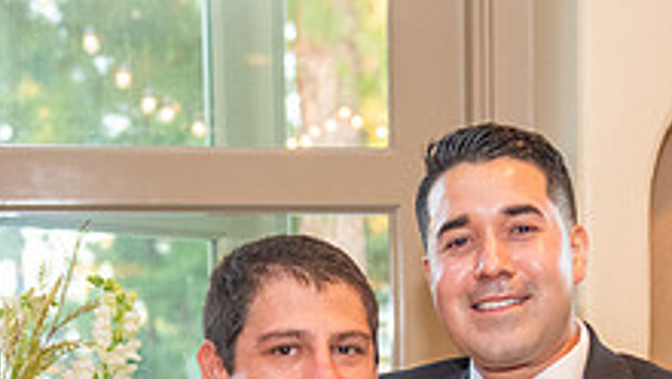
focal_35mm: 116
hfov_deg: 18.5
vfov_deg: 10.1
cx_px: 357
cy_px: 579
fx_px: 2068
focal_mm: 42
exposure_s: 1/125
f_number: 3.5
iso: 1250
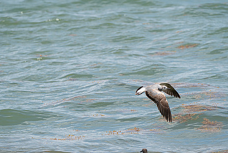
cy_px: 86
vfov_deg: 2.7
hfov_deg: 4.1
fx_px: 3207
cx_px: 116
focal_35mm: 506
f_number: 10
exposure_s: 1/1250
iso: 640
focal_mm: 400
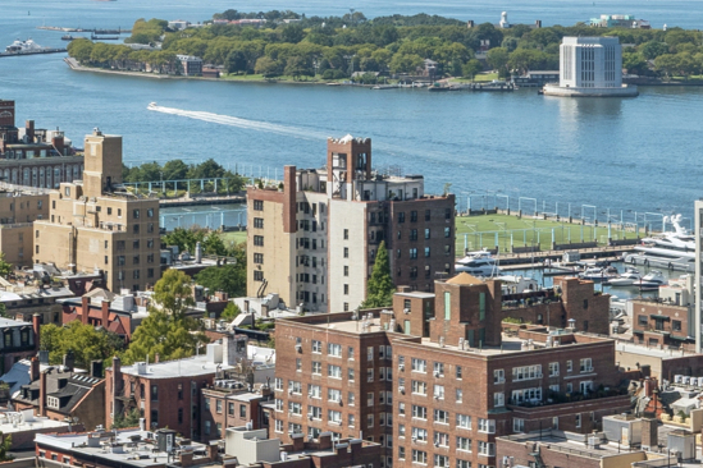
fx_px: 2734
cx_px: -40
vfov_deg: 9.7
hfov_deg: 14.4
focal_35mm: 140
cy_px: -63
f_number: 14
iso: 100
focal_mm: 40
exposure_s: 1/80
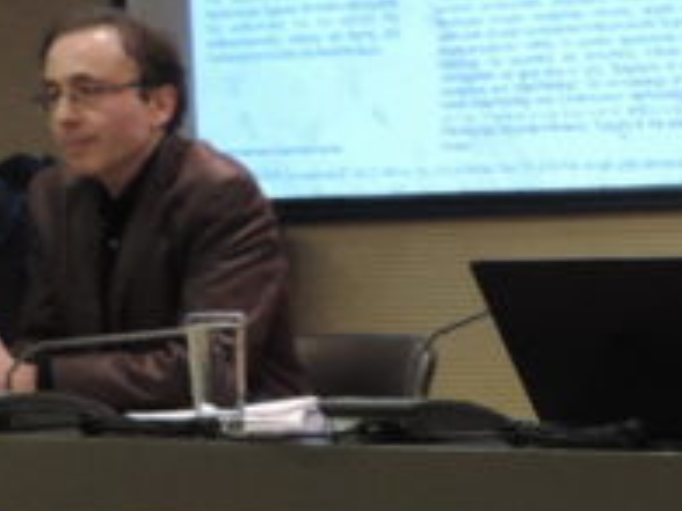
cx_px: 1124
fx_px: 3093
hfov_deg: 11.8
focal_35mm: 157
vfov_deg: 9.4
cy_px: 528
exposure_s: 1/30
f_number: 3.1
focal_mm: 5.3
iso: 360
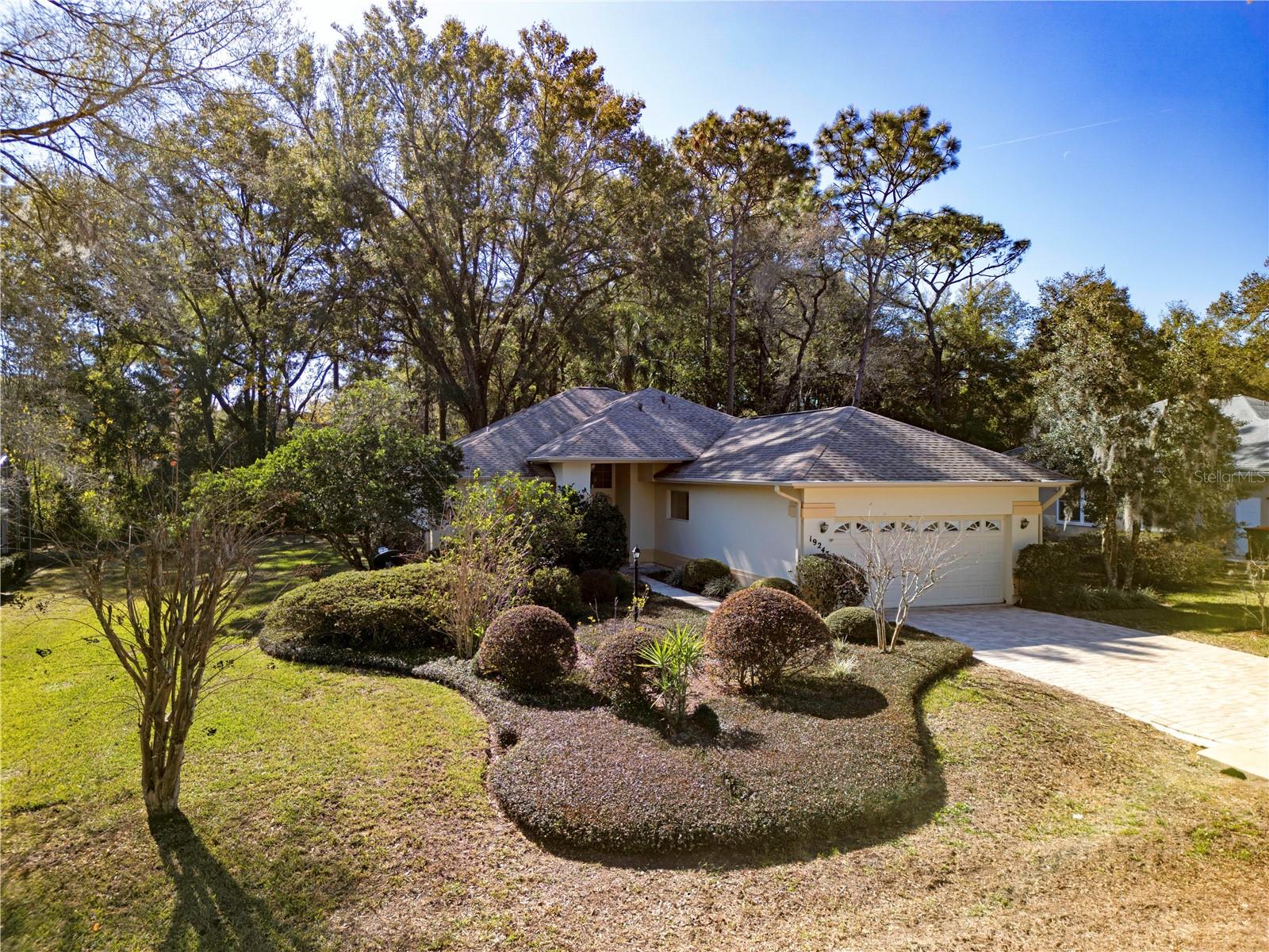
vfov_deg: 56.8
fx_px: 880
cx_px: 634
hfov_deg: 71.6
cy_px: 476
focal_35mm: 24
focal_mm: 6.72
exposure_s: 1/15
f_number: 1.7
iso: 110
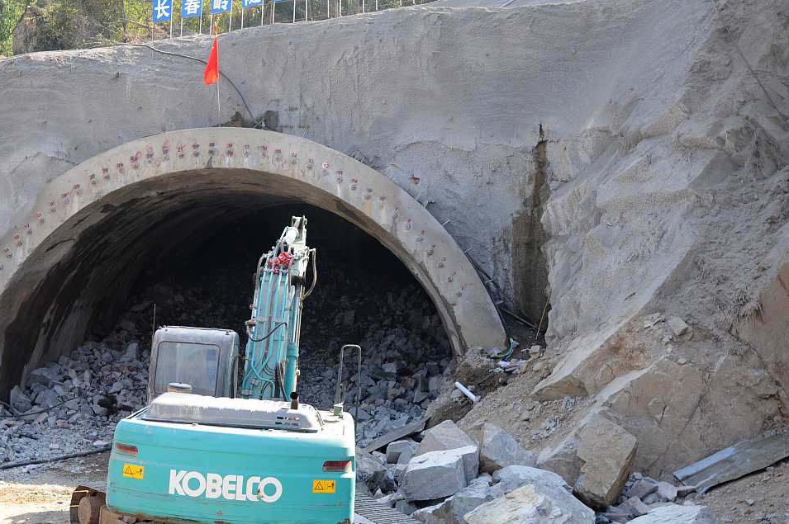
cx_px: 348
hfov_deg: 44.5
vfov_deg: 30.5
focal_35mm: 44
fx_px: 963
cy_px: 248
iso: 200
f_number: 6.3
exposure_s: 1/160
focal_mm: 35
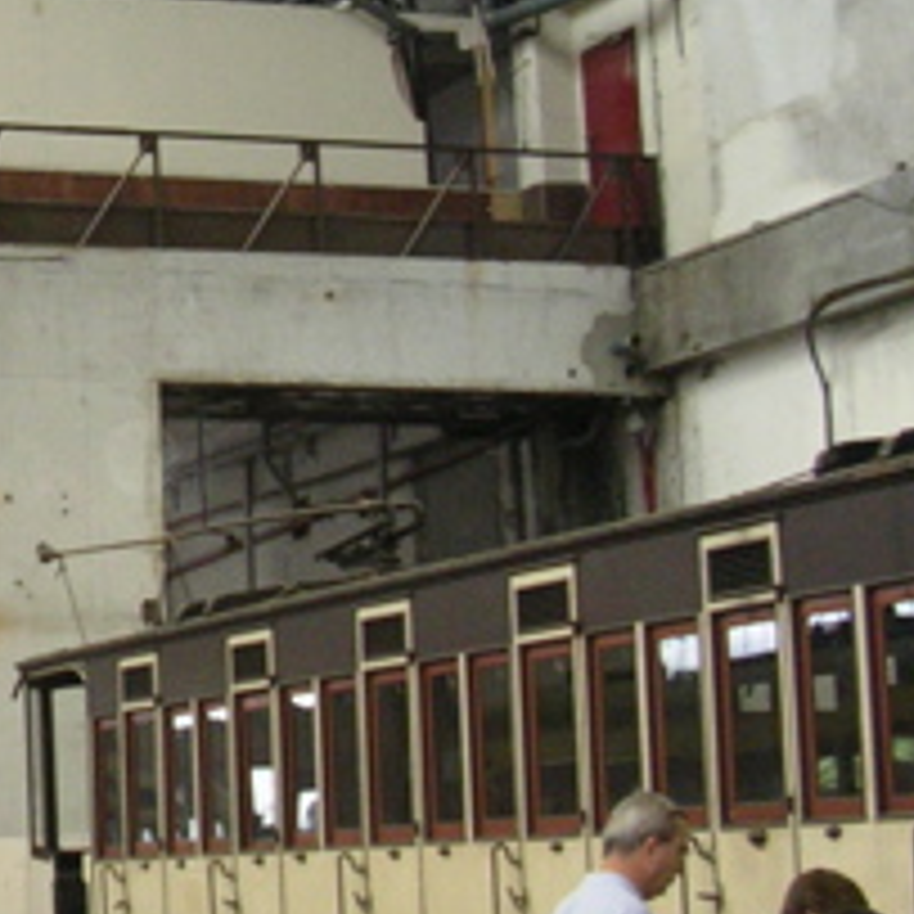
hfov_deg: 15.5
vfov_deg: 16.4
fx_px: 3167
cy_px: 315
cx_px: -342
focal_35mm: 106
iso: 130
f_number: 2.8
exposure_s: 1/29.2
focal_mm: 5.8
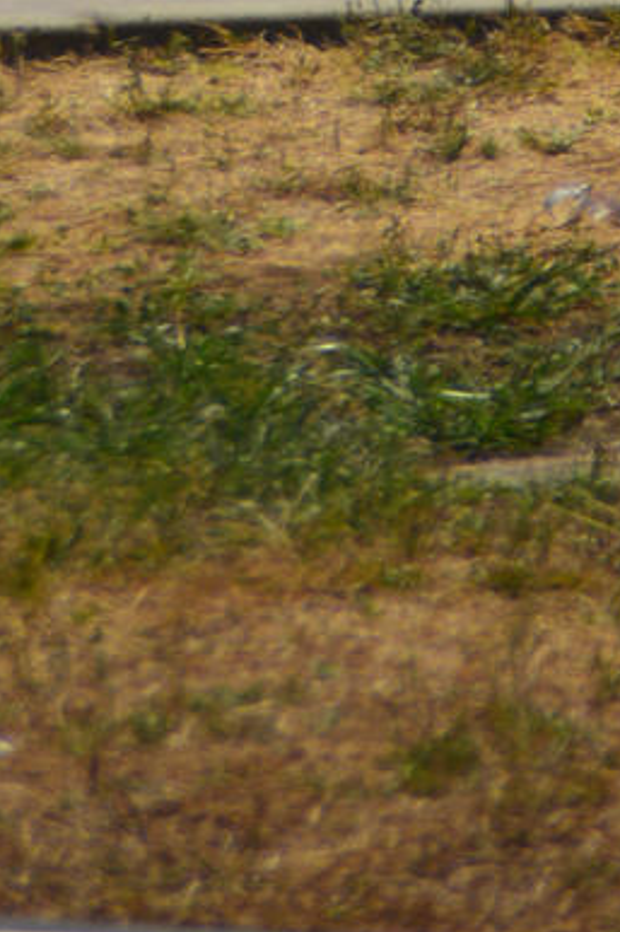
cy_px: -1297
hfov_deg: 0.9
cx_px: 751
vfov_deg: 1.3
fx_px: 41160
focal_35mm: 1592
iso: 250
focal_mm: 200
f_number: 6.3
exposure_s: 1/2000
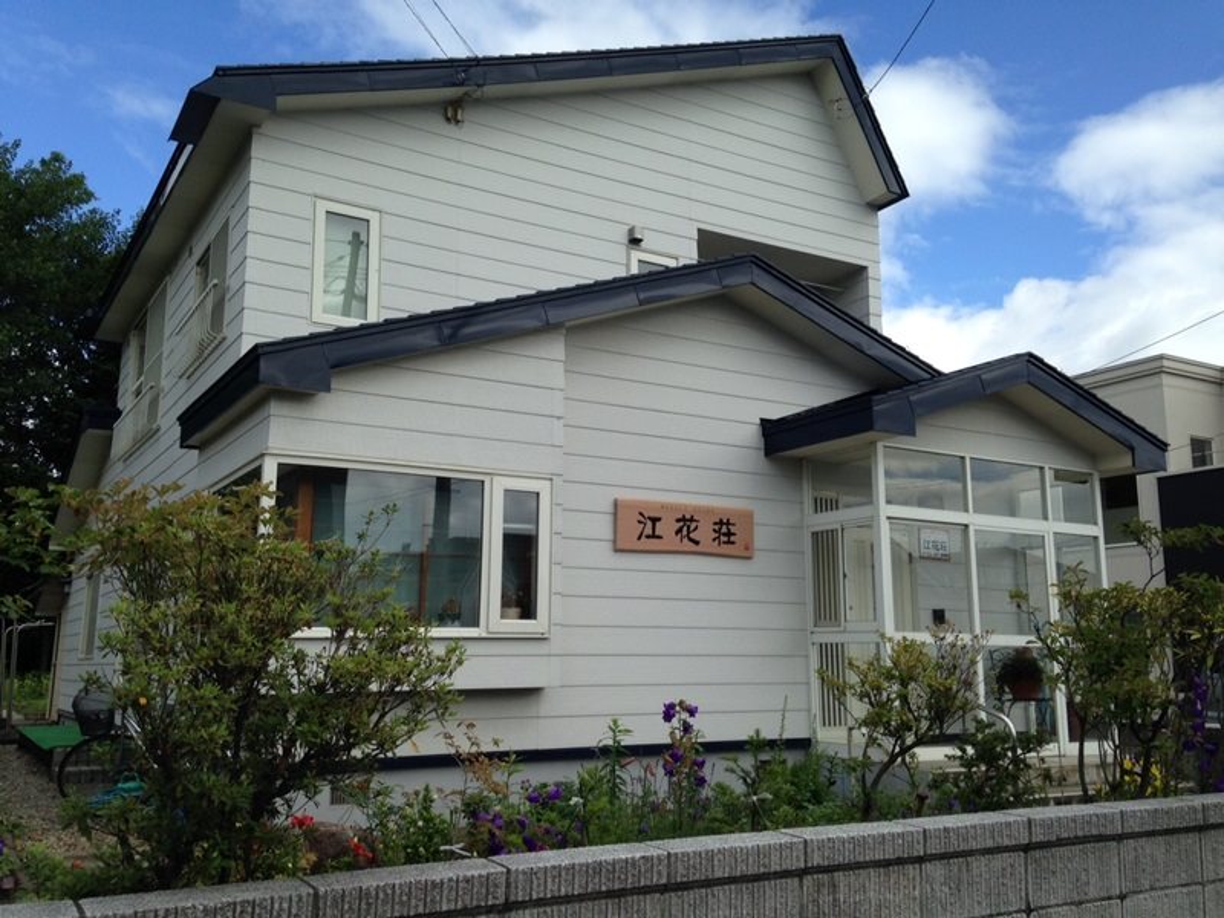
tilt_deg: +10.2
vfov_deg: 42.9
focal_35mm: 33
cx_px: 612
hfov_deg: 55.4
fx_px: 1167
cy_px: 459
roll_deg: -0.2
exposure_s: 1/1232
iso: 50
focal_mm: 4.12
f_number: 2.4
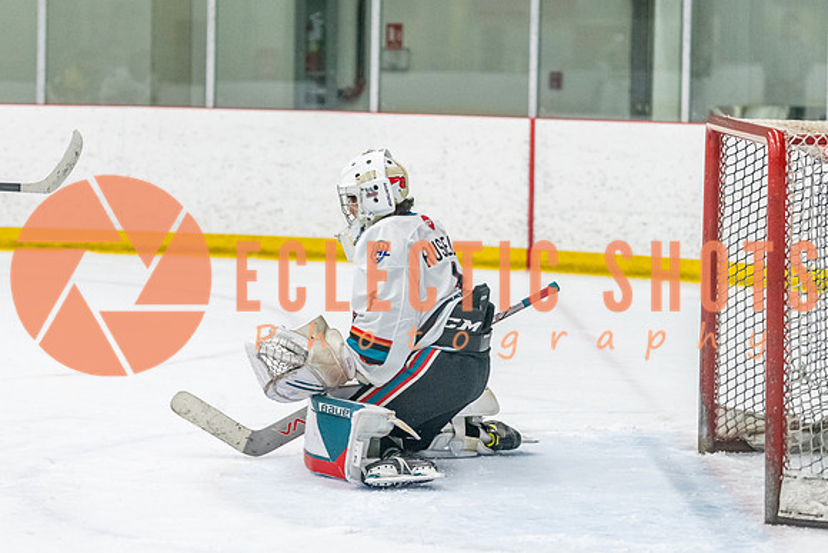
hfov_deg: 13.1
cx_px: 430
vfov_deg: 8.8
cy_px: 238
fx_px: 3598
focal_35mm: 156
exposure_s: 1/800
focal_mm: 98
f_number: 2.8
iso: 4000
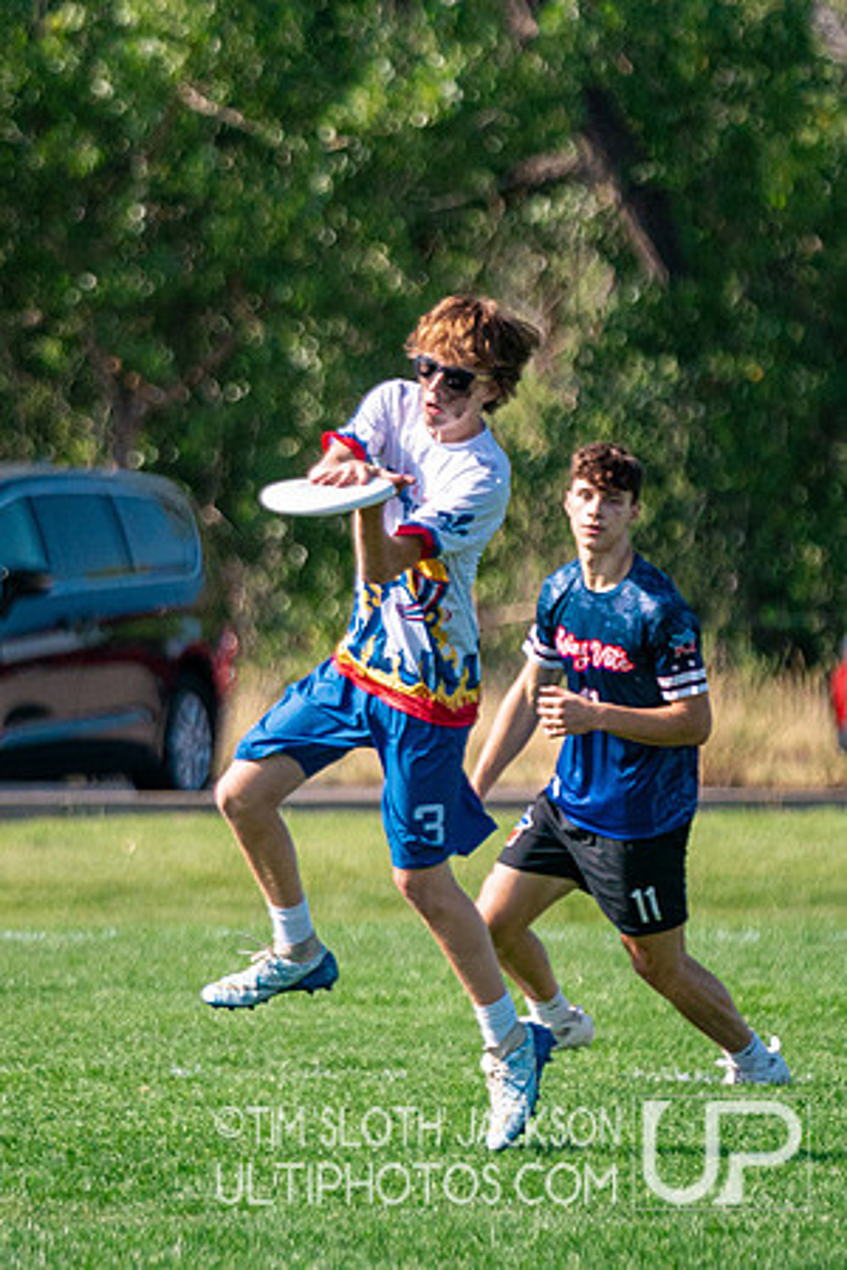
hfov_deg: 2.9
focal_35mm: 476
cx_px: 390
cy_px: 640
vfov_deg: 4.3
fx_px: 16796
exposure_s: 1/16000
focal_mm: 200
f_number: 2.8
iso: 1000
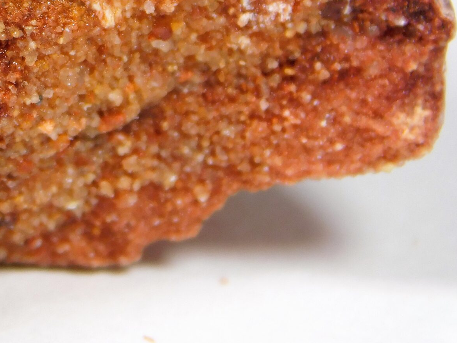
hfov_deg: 3.9
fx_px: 6707
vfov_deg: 2.9
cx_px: -35
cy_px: -18
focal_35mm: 508
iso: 125
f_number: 5.6
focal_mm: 41.3
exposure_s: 1/100
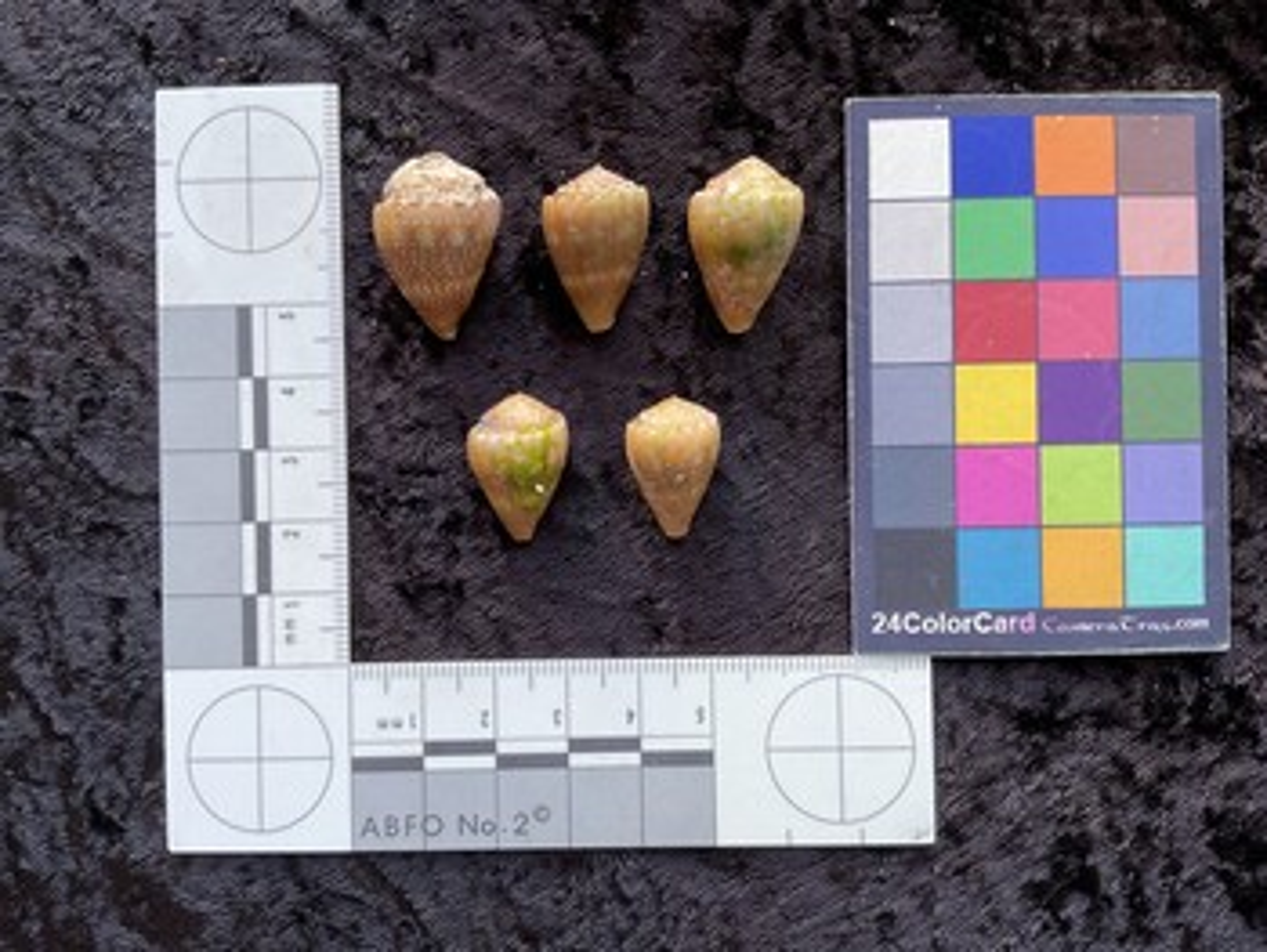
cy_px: 476
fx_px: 1062
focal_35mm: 29
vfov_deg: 48.3
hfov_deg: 61.6
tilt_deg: -89.5
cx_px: 634
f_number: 1.8
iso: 50
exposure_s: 1/120
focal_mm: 3
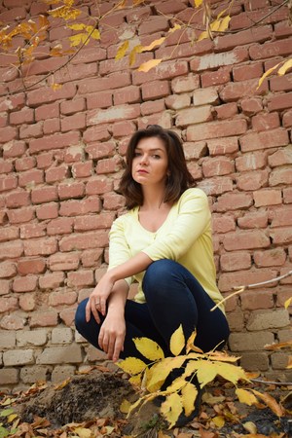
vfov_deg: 37.9
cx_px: 146
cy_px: 219
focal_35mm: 52
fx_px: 639
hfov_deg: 25.8
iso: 100
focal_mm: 35
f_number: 4.5
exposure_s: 1/60
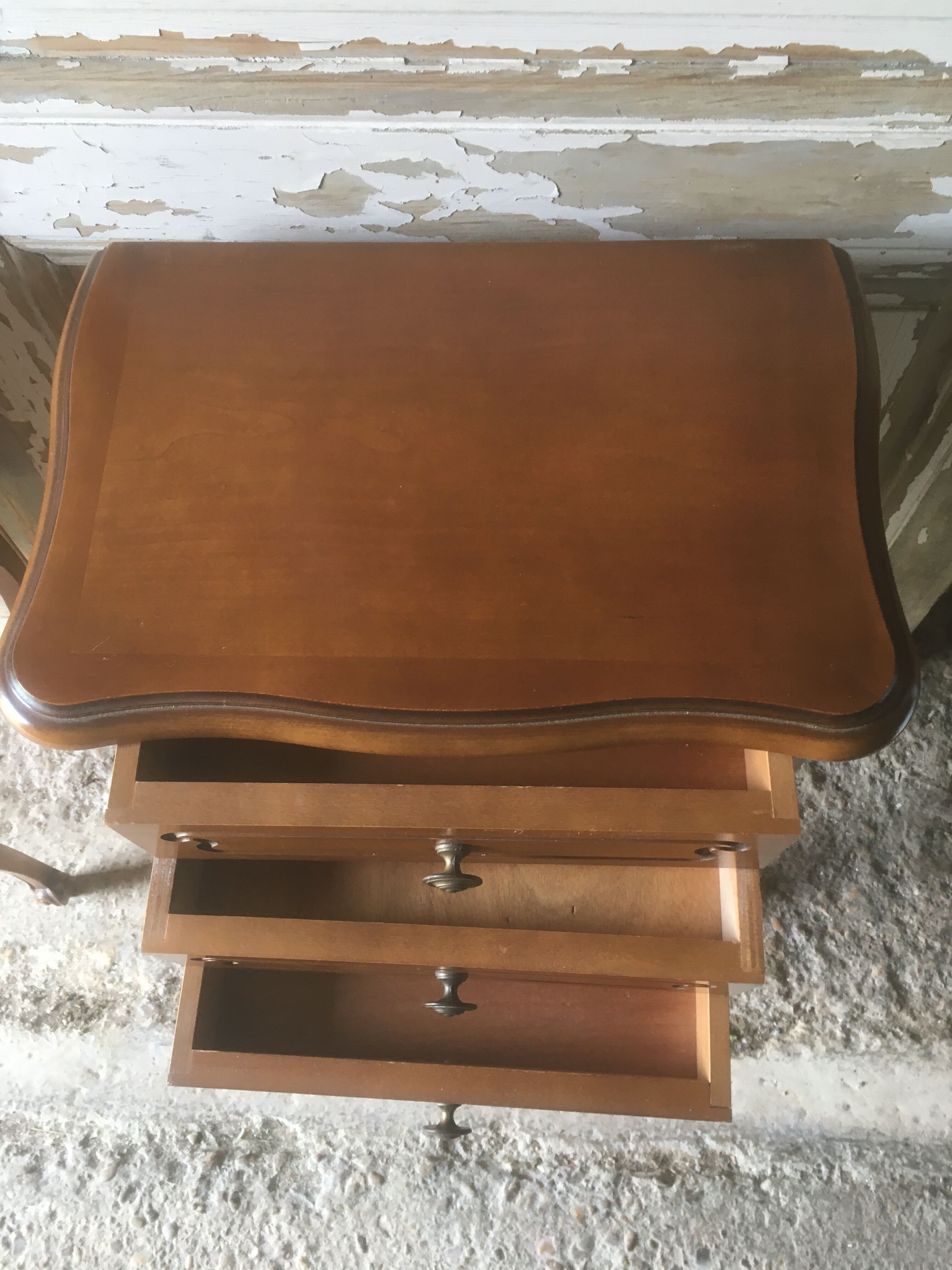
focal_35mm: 29
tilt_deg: -65.8
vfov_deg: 61.7
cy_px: 635
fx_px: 1063
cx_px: 476
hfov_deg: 48.2
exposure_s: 1/33
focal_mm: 4.15
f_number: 2.2
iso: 80
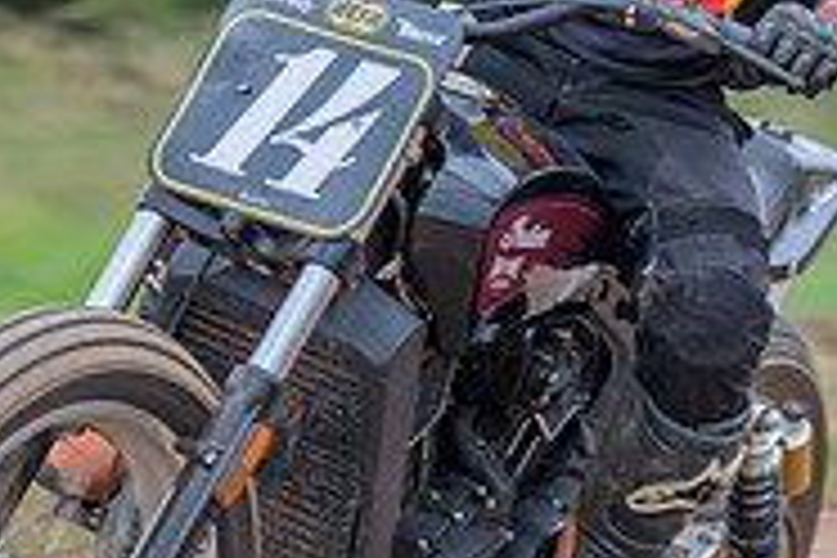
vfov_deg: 2.4
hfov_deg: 3.6
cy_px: 294
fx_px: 13391
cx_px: -24
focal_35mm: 576
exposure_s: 1/250
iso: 140
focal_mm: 101
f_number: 4
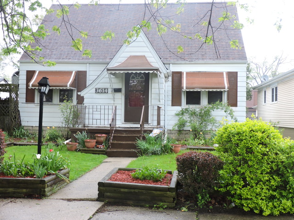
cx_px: 147
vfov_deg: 33.6
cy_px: 110
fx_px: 365
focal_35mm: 43
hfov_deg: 43.9
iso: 110
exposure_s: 1/50
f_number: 3.4
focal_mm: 7.7
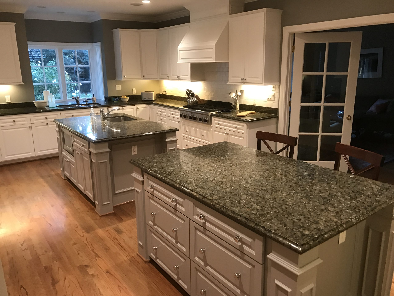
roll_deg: +0.4
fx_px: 319
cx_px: 197
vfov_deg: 49.7
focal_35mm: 28
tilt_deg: -14.9
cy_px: 148
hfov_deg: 63.4
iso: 50
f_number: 1.8
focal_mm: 3.99
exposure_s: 1/15
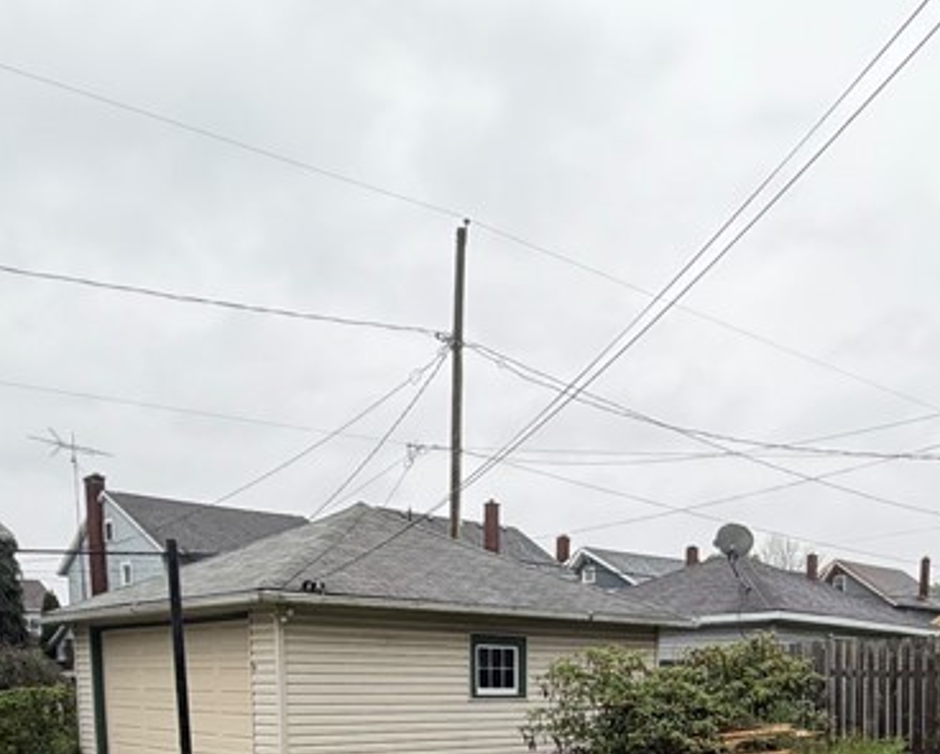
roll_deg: +0.1
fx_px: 1058
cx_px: 570
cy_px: 836
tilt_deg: -8.3
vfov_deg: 33.9
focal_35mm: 38
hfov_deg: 47.6
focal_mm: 2.22
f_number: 2.2
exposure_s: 1/141
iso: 40
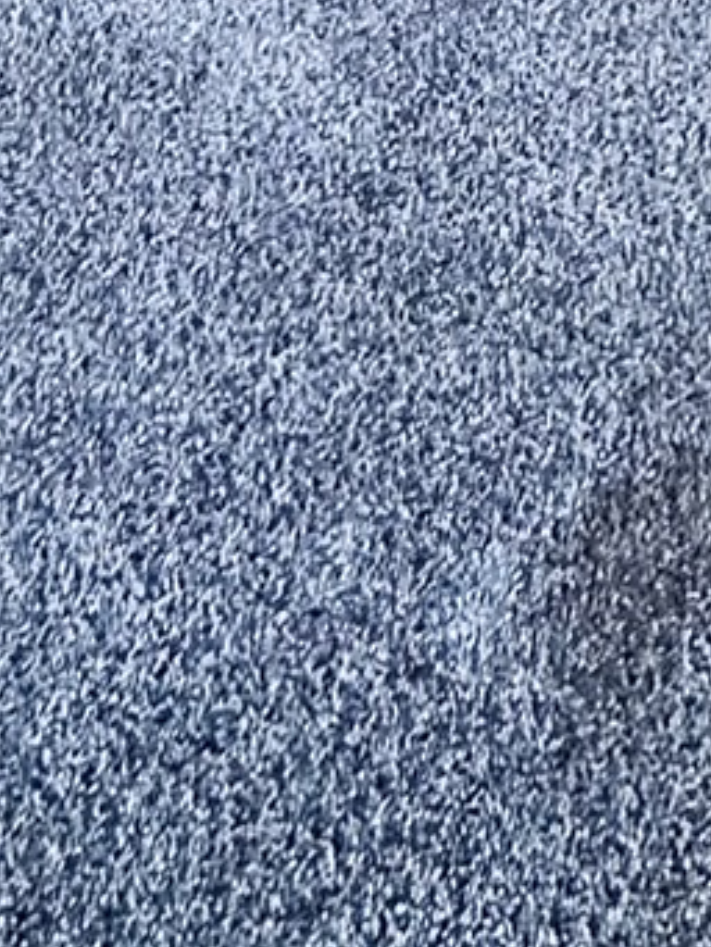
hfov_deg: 15.6
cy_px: -1583
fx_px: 2299
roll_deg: -2.2
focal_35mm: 84
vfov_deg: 13.2
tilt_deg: -1.8
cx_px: 1178
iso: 250
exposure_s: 1/50
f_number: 2.2
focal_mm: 2.22
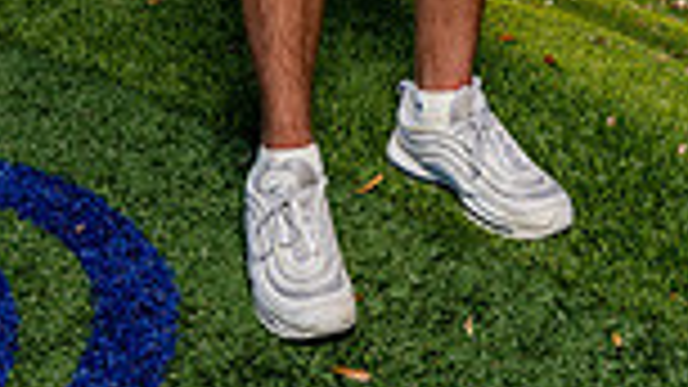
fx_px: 1915
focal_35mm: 105
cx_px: 301
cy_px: -518
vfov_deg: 10.2
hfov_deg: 20.4
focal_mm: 34
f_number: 8
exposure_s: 1/250
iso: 100
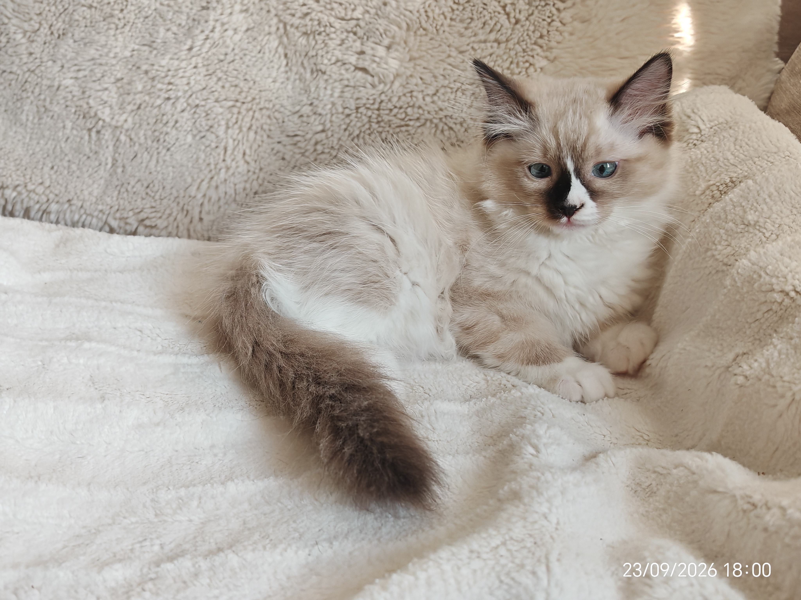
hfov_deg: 52.6
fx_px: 810
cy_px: 300
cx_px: 400
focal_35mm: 35
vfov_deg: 40.7
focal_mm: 6.83
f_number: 2
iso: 1000
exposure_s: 1/330
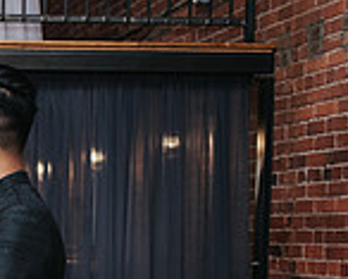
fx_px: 1391
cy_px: 450
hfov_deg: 13.2
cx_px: -227
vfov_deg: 10.9
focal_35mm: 135
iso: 800
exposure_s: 1/200
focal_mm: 35
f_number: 3.2
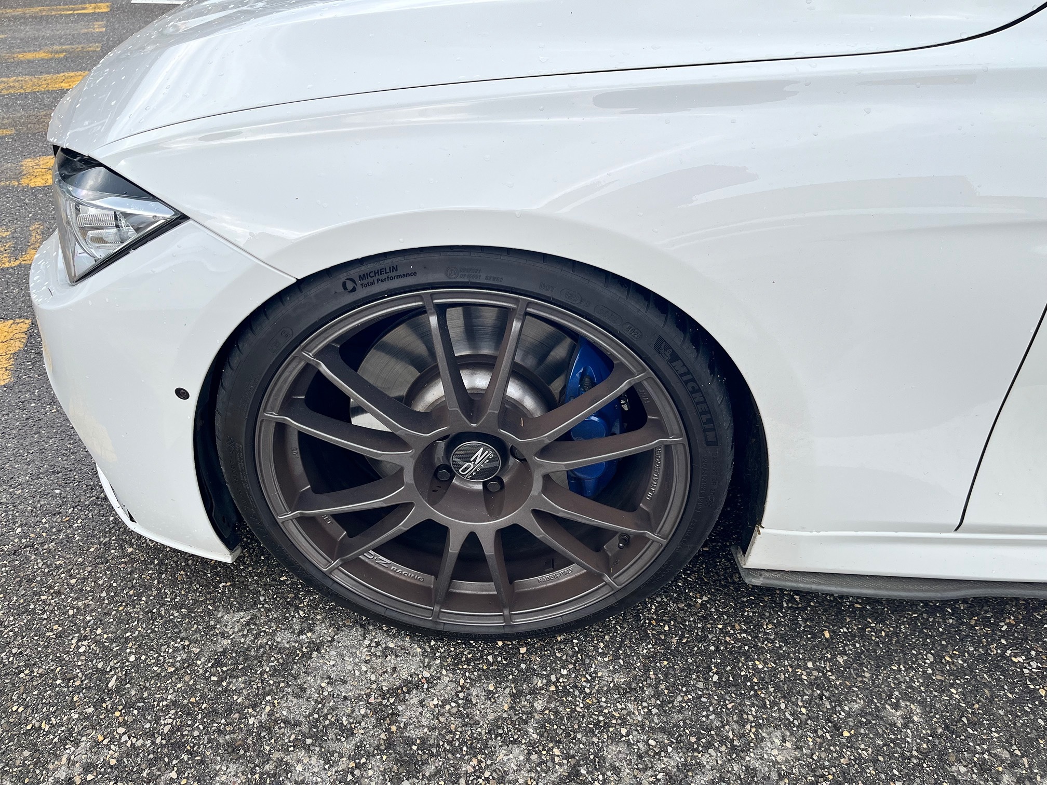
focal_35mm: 26
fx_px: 786
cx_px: 524
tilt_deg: -34.6
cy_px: 392
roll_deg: +0.1
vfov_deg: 53.1
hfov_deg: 67.3
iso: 50
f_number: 1.6
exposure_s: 1/701
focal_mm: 5.1
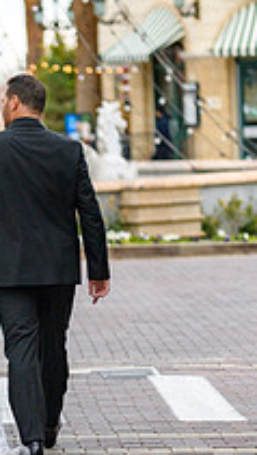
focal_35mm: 268
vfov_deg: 8.0
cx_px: -52
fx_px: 3240
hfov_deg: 4.5
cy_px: 263
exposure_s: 1/3200
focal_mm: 120
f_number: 2.8
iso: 250
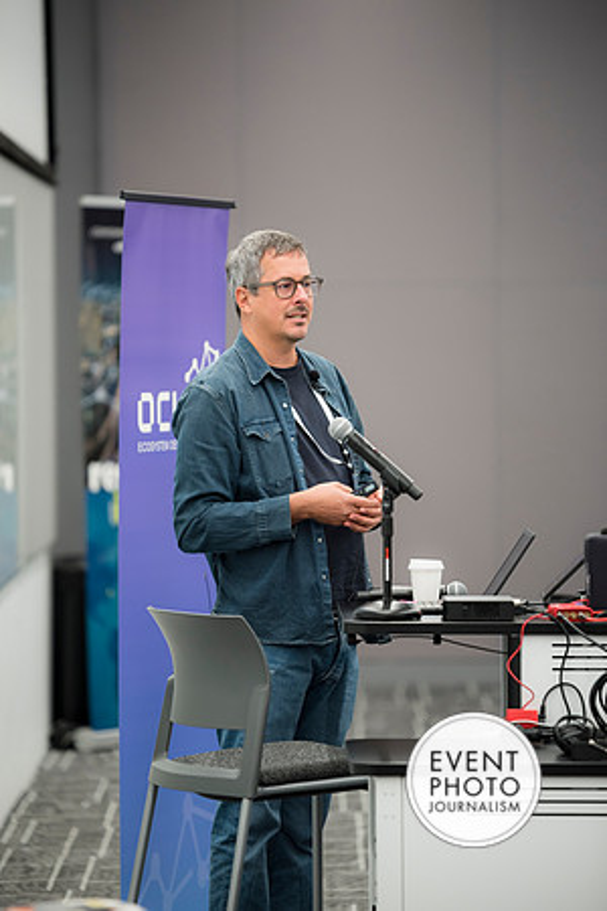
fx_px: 5058
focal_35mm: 200
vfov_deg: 10.3
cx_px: 304
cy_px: 456
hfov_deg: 6.9
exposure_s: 1/125
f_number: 2.8
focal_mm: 200
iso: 800
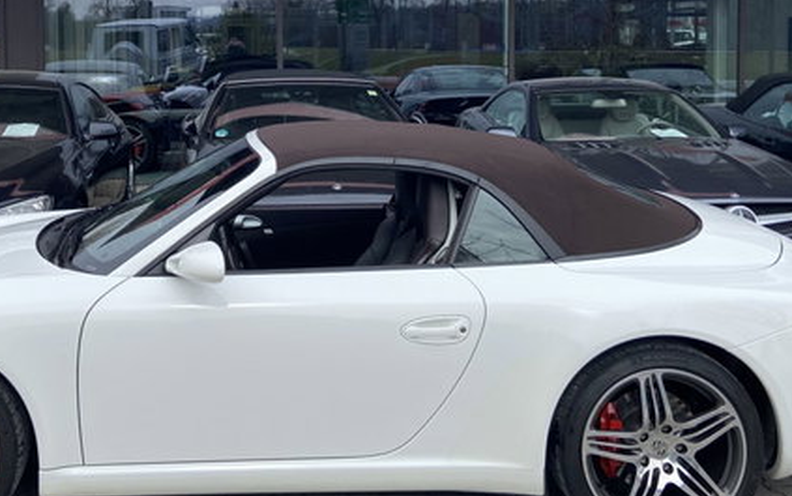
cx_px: 305
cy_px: 103
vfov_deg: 25.5
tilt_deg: -3.1
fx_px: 1080
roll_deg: +0.6
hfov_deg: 40.0
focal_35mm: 50
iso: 32
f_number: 1.8
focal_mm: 4.25
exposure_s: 1/1608
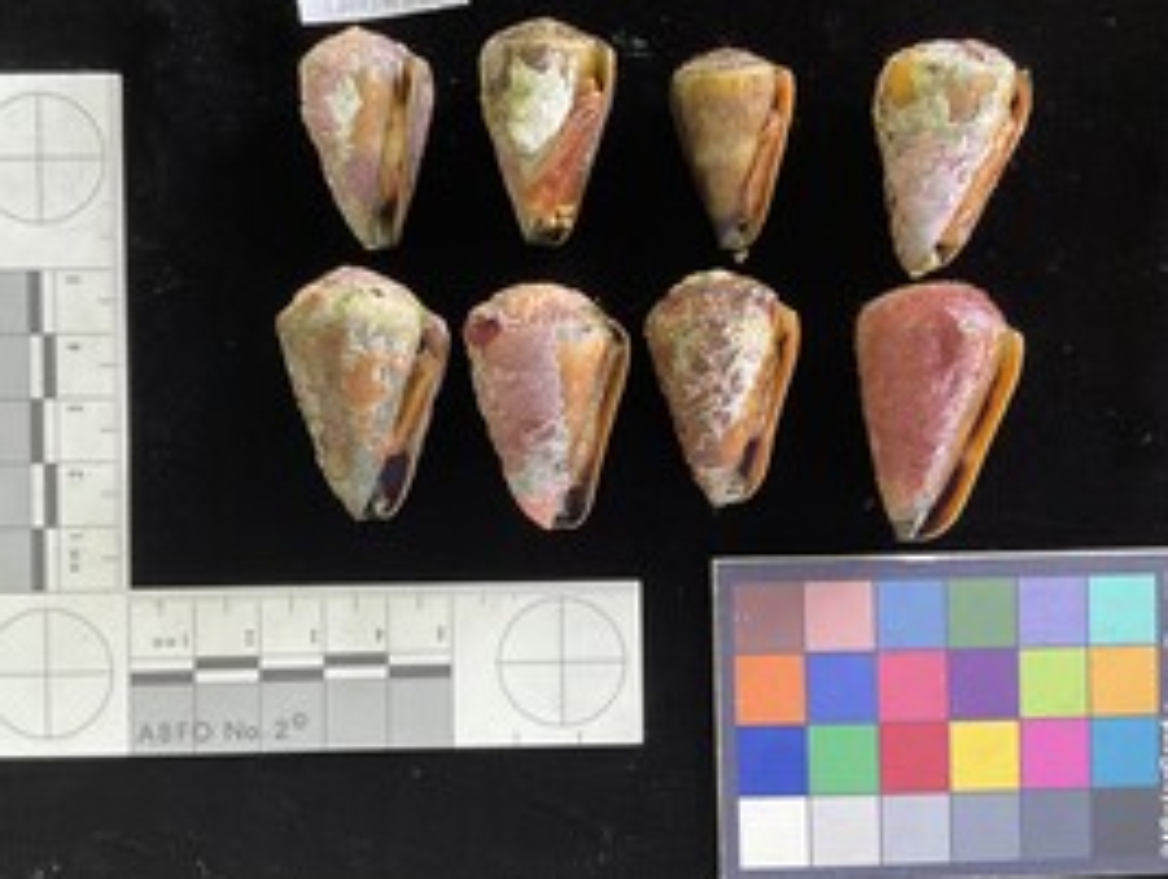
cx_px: 551
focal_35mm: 38
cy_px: 426
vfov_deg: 37.8
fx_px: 1284
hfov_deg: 48.9
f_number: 1.8
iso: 125
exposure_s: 1/60
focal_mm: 3
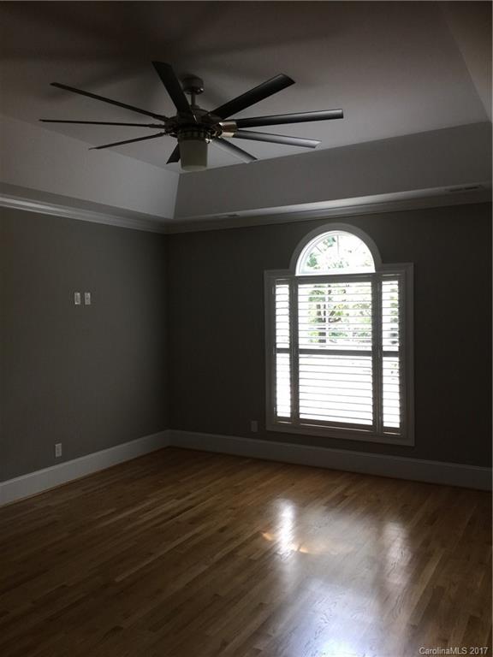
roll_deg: +1.9
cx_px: 246
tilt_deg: -2.3
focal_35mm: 29
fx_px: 551
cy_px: 328
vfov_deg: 61.7
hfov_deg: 48.2
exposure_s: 1/30
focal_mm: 4.15
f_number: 2.2
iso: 50
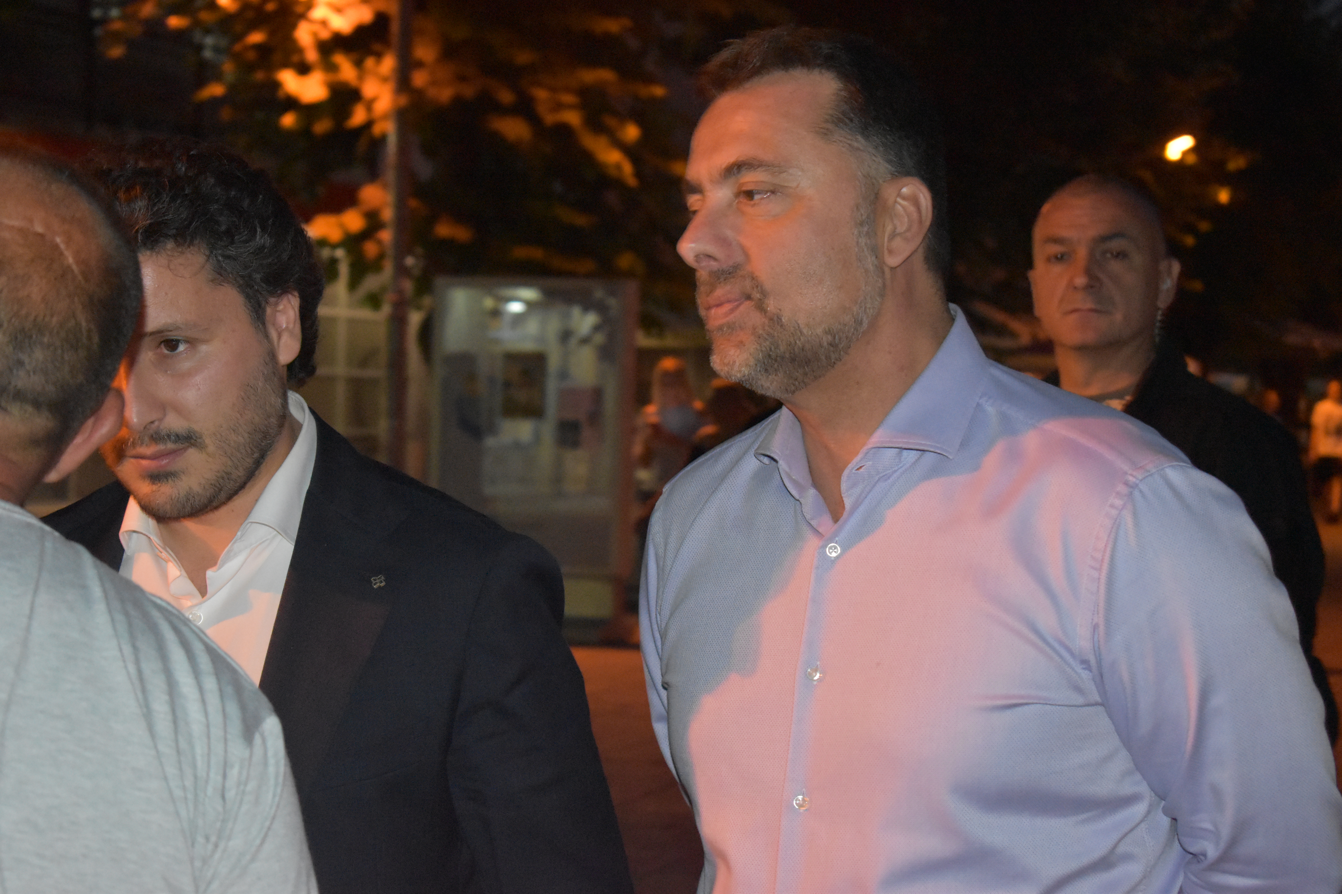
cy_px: 447
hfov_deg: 24.6
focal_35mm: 82
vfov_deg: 16.6
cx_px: 671
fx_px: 3075
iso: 6400
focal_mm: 55
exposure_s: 1/60
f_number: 5.6
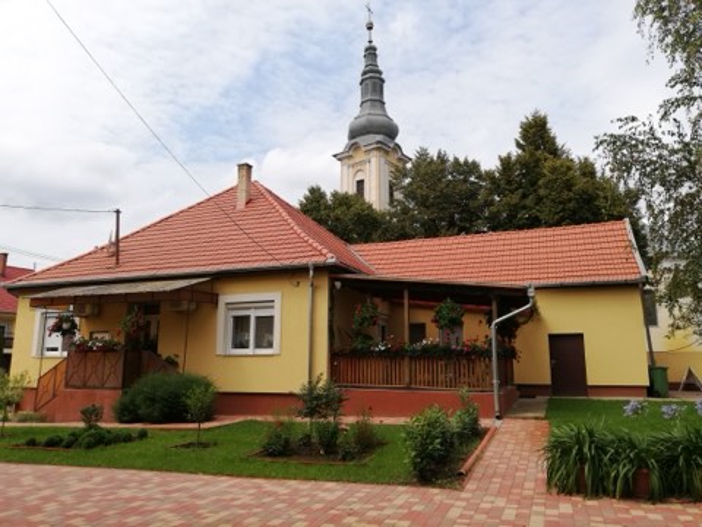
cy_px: 264
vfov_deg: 53.1
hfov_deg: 67.3
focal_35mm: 26
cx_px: 351
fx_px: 527
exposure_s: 1/849
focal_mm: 3.81
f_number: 2.2
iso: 50
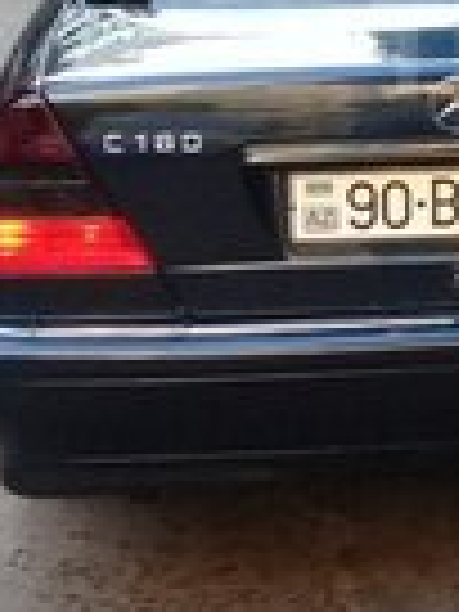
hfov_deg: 12.4
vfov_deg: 17.1
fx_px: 1998
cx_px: 716
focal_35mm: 113
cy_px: 50
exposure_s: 1/33
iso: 125
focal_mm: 3.3
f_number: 2.2
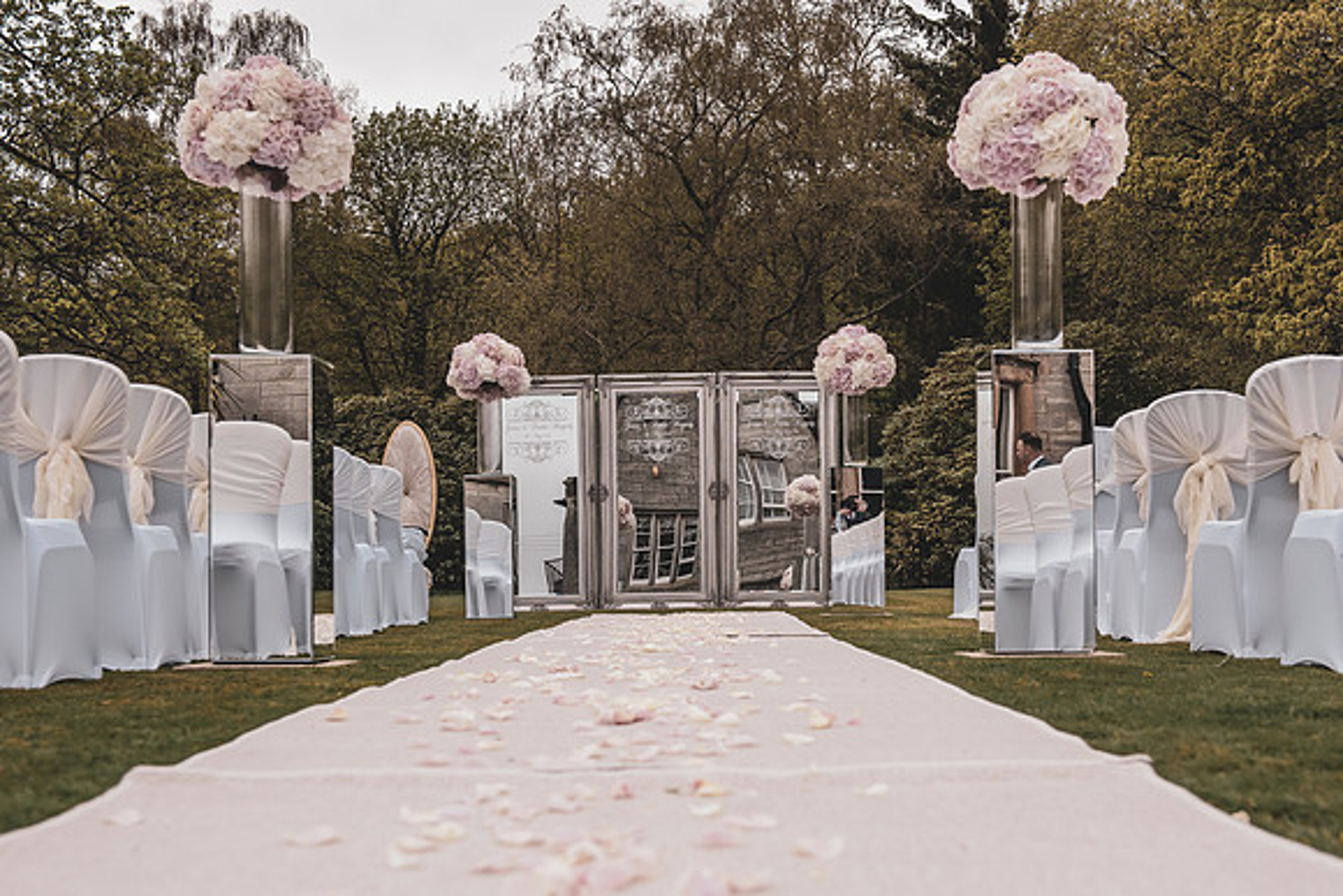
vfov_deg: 25.6
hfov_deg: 37.7
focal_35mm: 53
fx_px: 1967
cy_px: 577
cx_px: 735
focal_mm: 40
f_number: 4.5
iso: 400
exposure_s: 1/2500
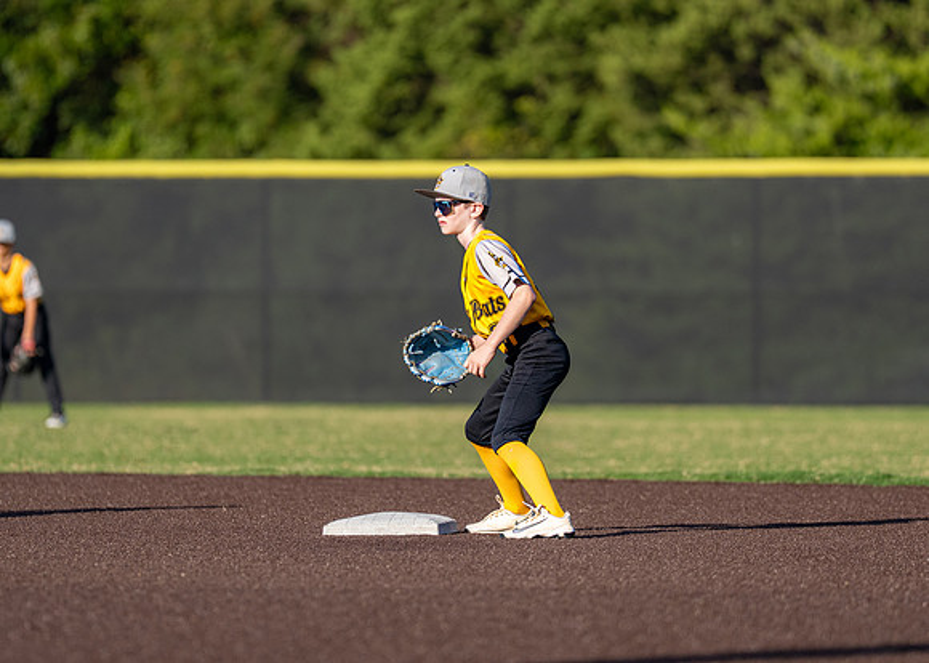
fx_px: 9054
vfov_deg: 4.2
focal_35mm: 343
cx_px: 457
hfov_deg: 5.9
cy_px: 328
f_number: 2.8
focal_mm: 200
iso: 320
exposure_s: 1/5000
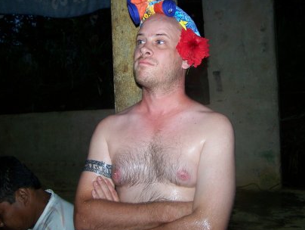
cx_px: 159
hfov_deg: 40.4
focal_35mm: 47
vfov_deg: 30.9
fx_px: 415
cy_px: 103
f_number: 2.8
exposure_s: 1/60
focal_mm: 6.3
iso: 80
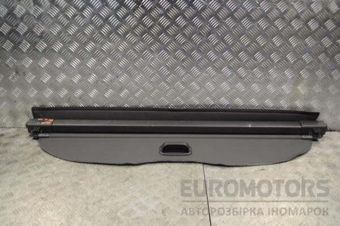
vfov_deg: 36.9
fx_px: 340
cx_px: 170
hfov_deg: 53.1
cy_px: 113
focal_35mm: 36
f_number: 4
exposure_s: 1/30
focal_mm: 24
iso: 110
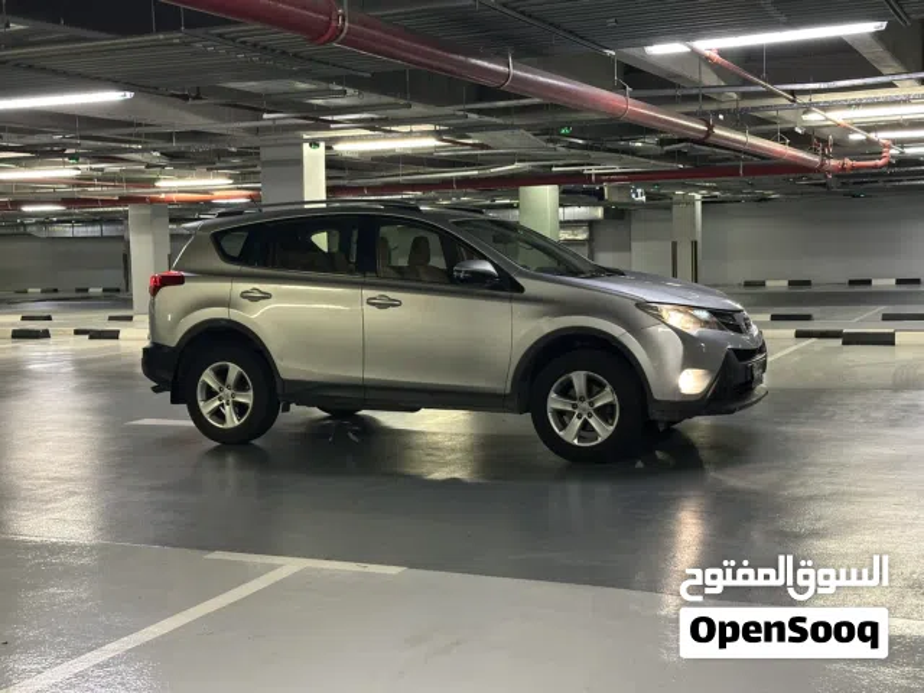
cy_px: 346
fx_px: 1281
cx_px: 462
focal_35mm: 48
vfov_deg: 30.3
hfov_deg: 39.7
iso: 250
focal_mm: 6.86
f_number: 1.78
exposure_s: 1/33
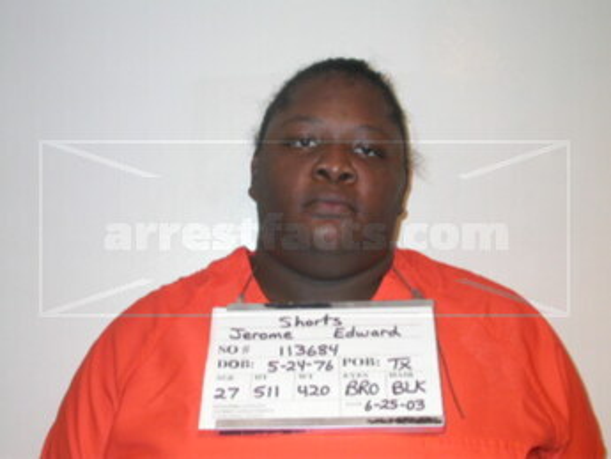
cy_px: 230
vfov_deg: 24.0
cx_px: 306
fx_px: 1077
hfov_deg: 31.7
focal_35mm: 61
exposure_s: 1/60.3
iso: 100
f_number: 3.1
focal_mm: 12.7
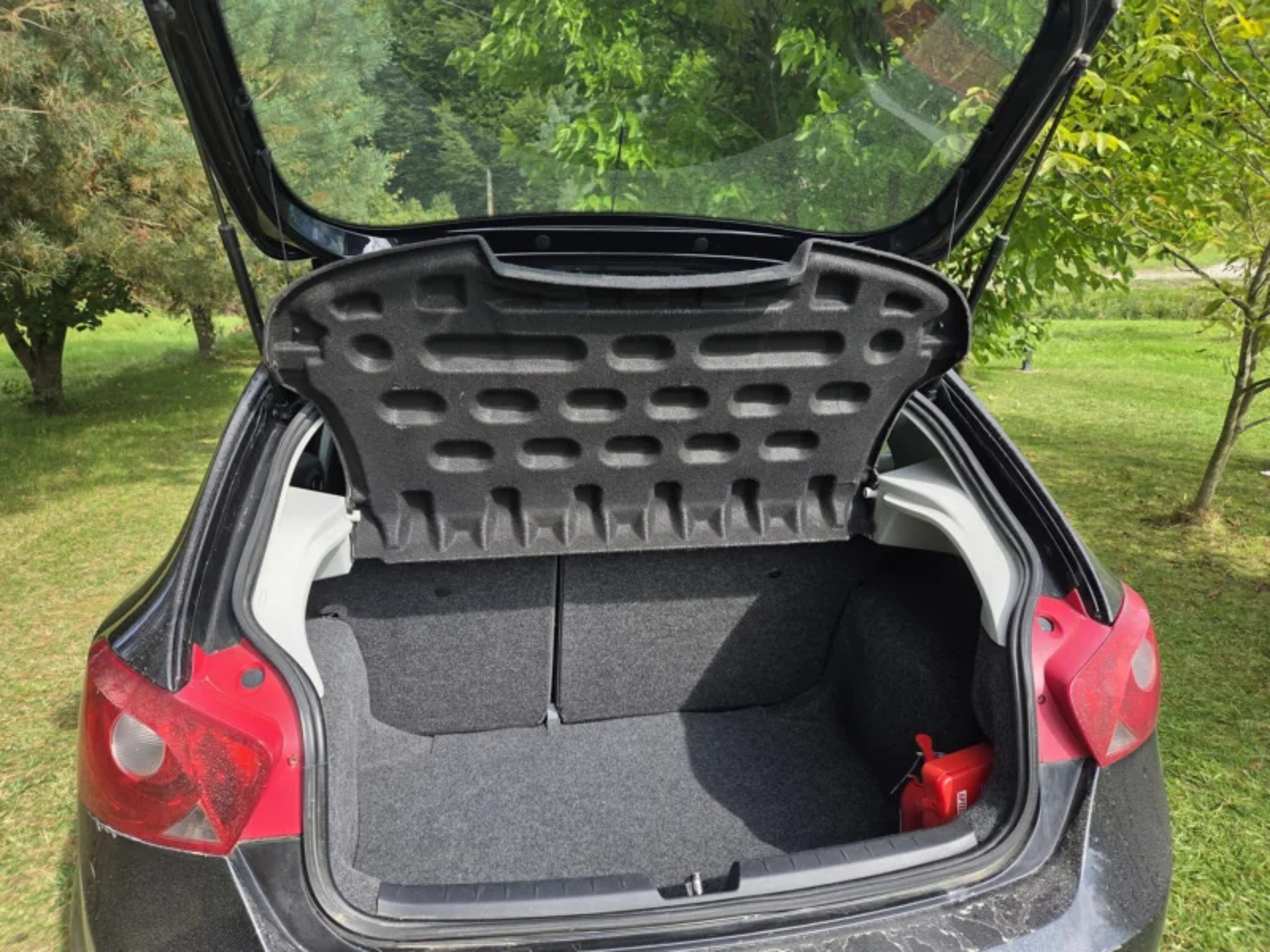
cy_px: 476
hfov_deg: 73.9
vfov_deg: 58.9
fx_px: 844
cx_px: 635
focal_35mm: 23
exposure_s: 1/1235
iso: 80
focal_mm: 5.4
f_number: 1.8
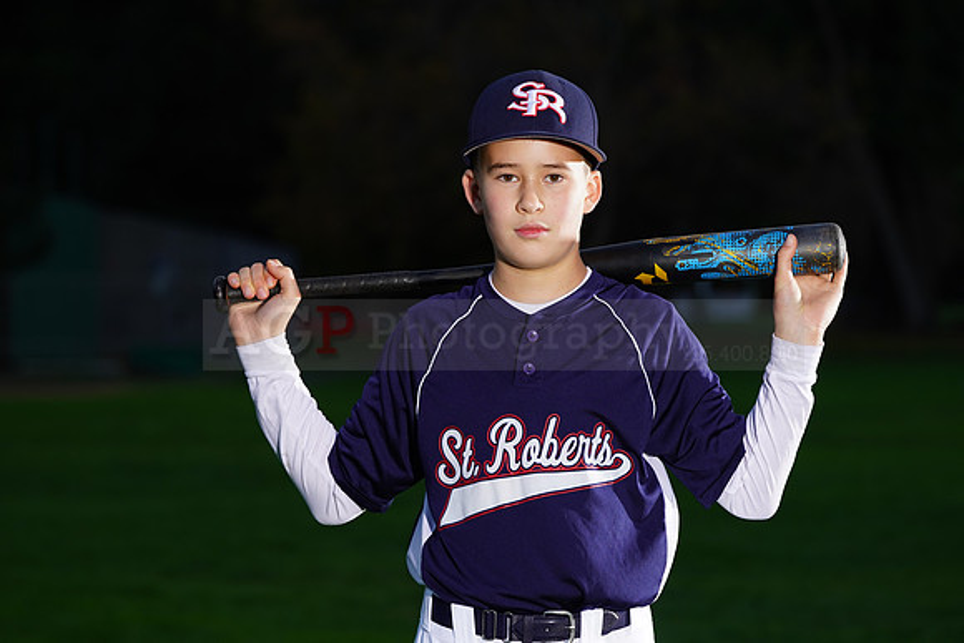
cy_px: 322
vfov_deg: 7.8
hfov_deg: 11.6
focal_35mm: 177
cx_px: 482
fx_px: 4741
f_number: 7.1
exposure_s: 1/160
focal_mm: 177
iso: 320
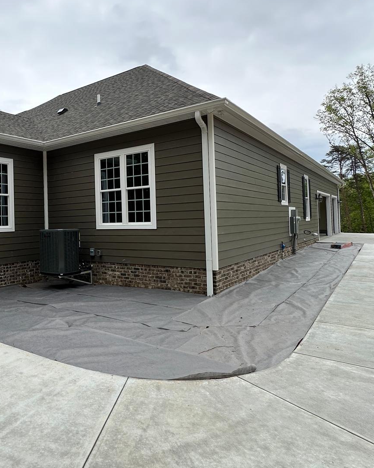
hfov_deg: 51.9
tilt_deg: +1.2
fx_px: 360
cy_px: 217
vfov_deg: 65.9
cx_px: 82
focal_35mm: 26
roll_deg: +1.7
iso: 40
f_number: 2.2
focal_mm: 2.22
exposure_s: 1/690
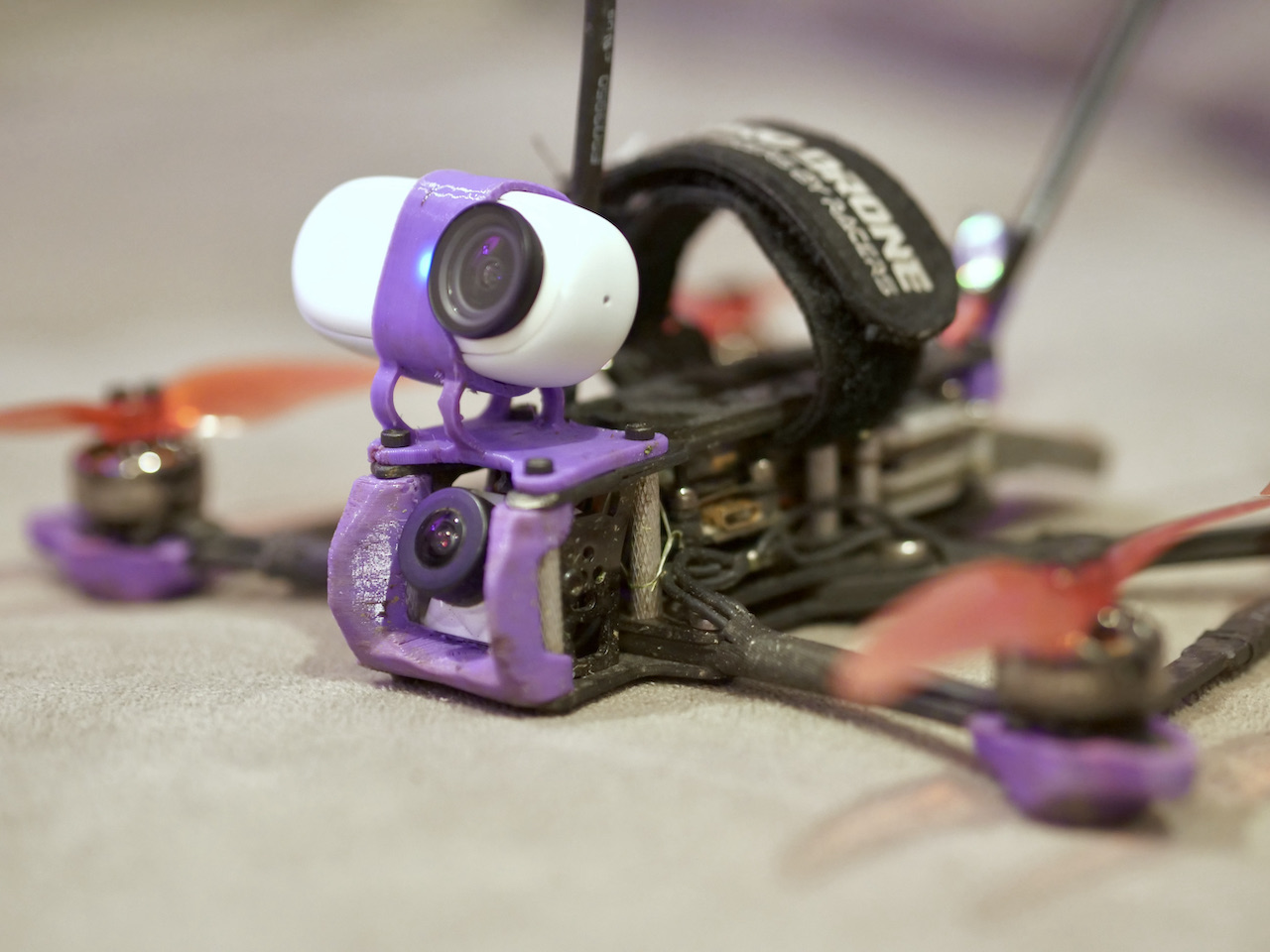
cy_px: 476
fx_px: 3302
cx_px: 635
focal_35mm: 90
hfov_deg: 21.8
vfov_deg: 16.4
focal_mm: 45
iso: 1600
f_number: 1.8
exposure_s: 1/40
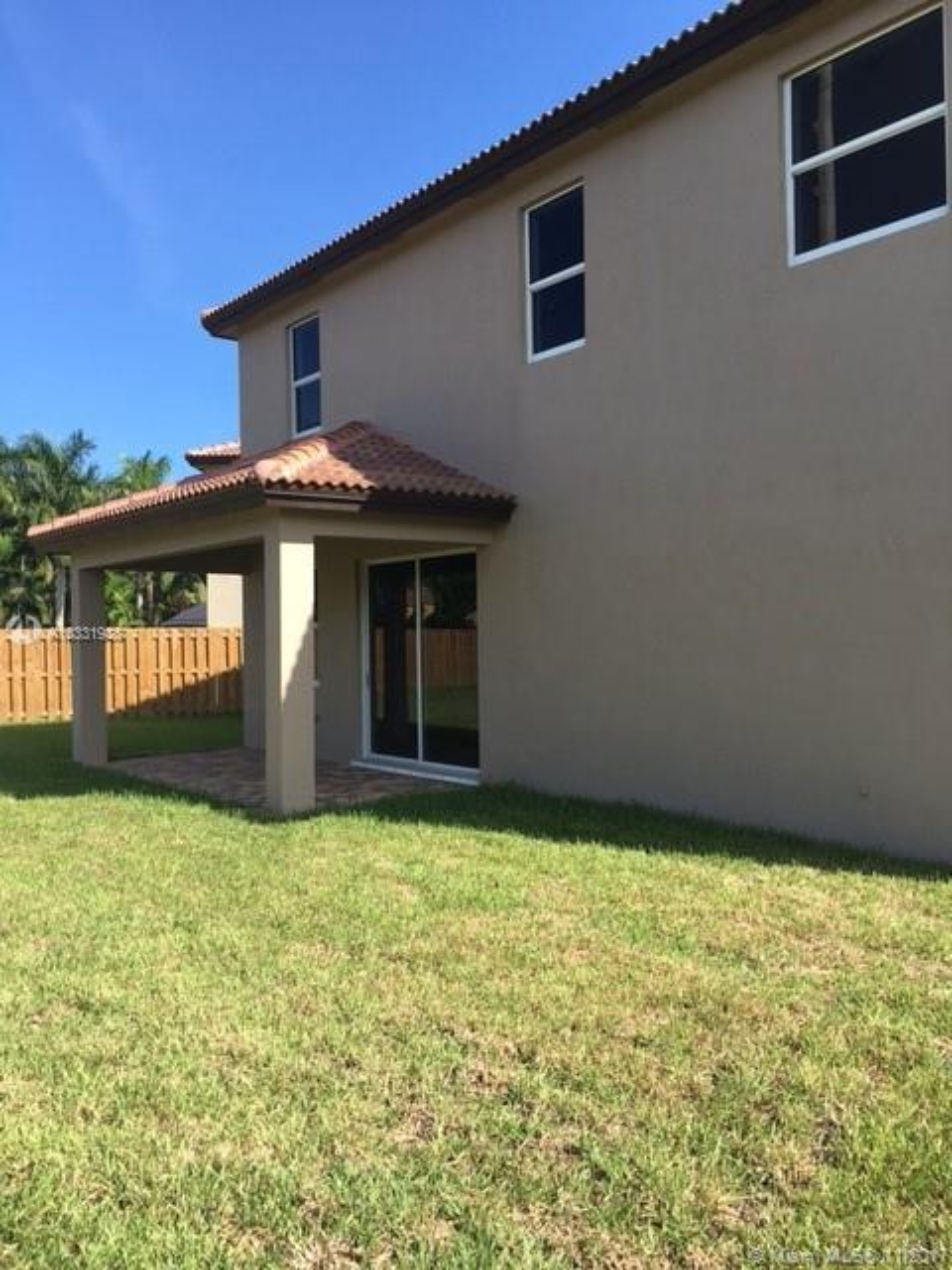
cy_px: 635
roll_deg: +1.6
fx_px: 1063
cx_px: 476
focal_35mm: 29
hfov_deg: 48.2
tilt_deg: +0.1
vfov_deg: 61.7
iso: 25
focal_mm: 4.15
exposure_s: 1/777
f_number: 2.2
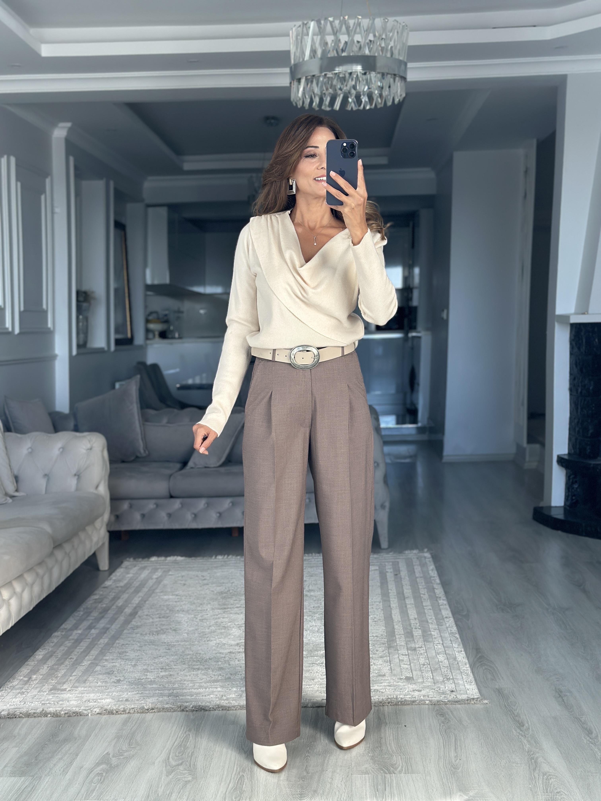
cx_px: 300
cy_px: 400
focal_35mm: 48
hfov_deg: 30.3
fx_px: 1111
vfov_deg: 39.7
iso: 80
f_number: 1.78
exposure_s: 1/200
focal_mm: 6.86
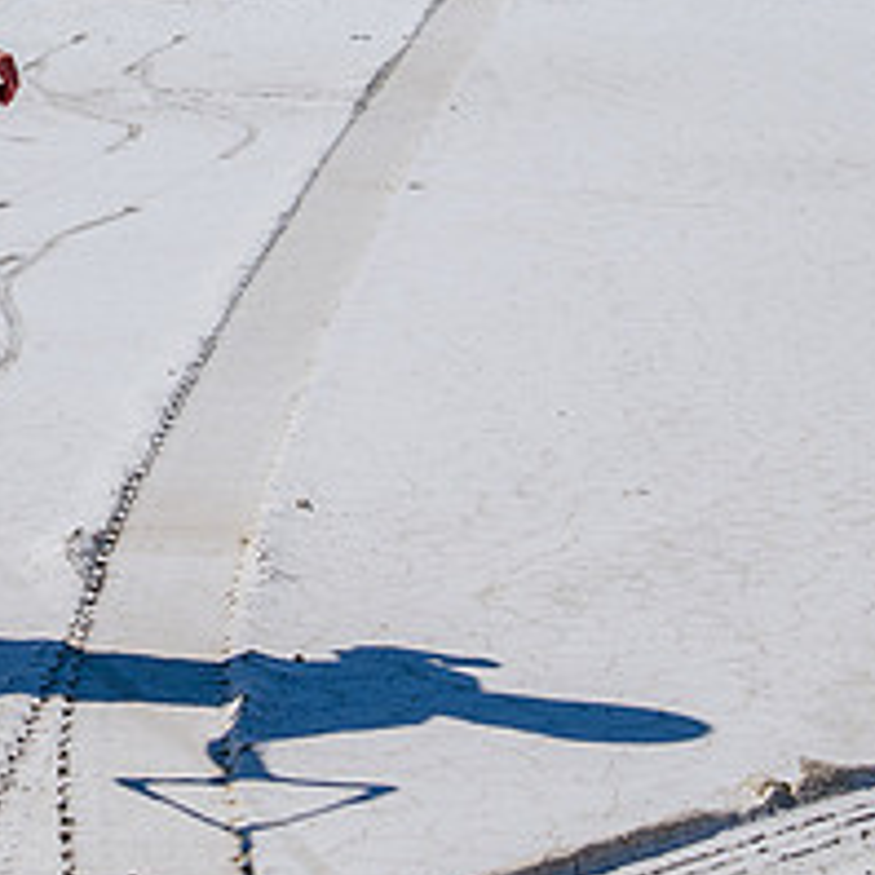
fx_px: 5319
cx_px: -259
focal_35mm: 186
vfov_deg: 9.4
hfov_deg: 9.2
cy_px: 82
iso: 160
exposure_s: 1/1250
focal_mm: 52
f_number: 6.3
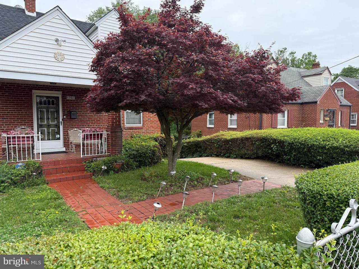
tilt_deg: -3.1
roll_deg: +0.6
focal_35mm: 24
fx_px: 249
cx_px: 180
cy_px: 134
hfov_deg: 71.6
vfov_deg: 56.8
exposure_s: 1/1046
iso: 100
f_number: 1.78
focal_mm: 6.76
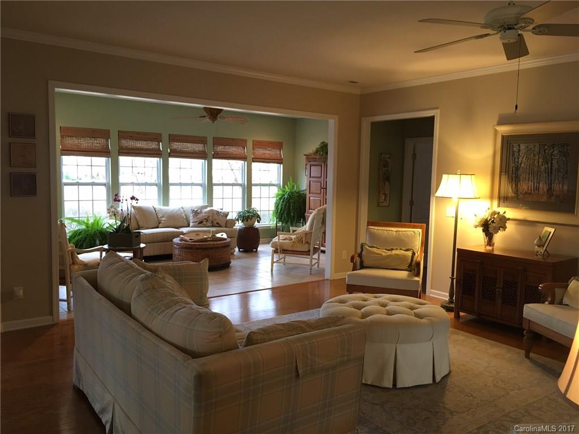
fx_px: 485
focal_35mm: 29
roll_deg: -1.0
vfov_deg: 48.2
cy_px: 217
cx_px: 290
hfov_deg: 61.7
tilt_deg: -6.5
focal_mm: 4.15
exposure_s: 1/30
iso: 100
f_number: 2.2
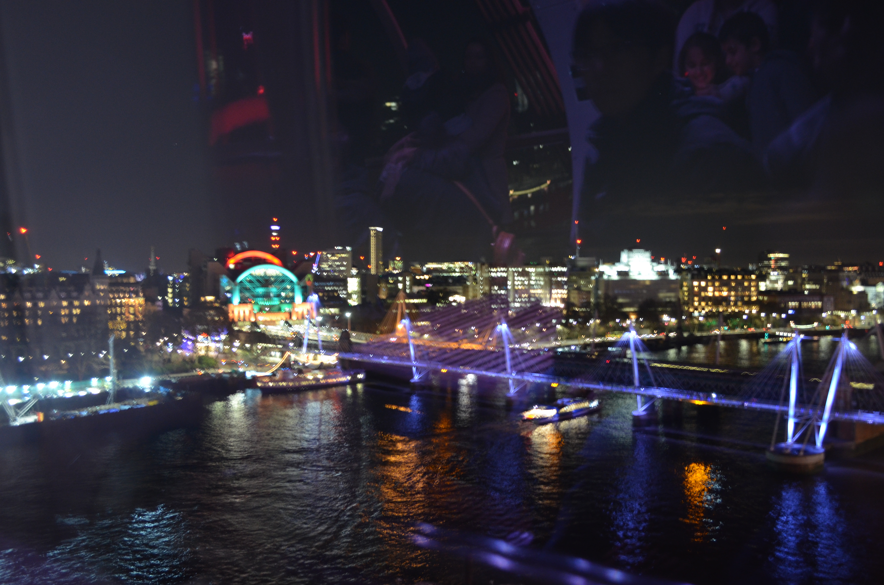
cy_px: 292
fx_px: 809
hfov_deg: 57.3
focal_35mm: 33
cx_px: 442
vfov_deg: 39.8
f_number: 4.5
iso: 800
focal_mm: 22
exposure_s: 1/1.6
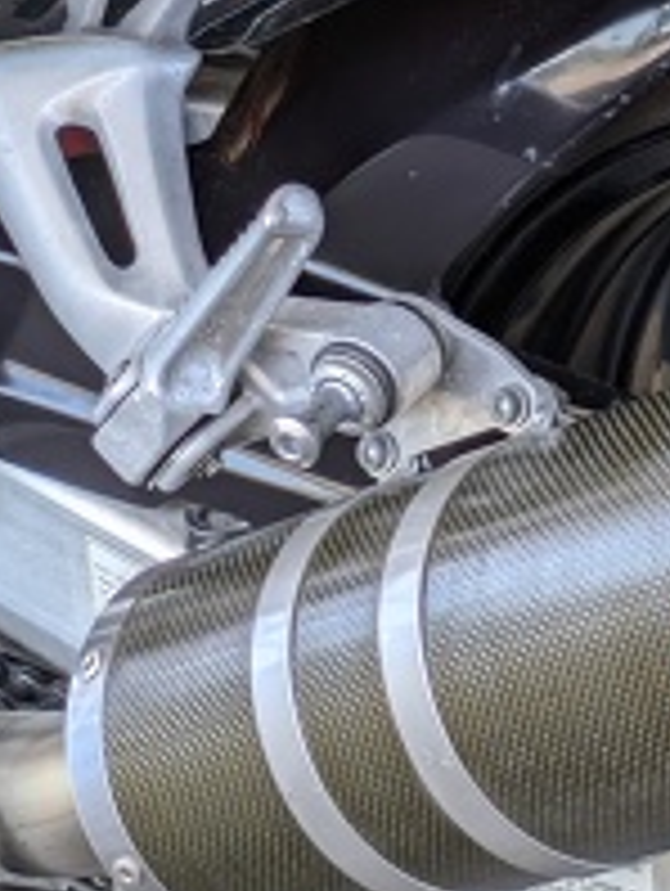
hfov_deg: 9.5
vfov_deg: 12.7
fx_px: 3966
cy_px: 142
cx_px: 881
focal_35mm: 154
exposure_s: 1/180
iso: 52
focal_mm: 5.43
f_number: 1.89
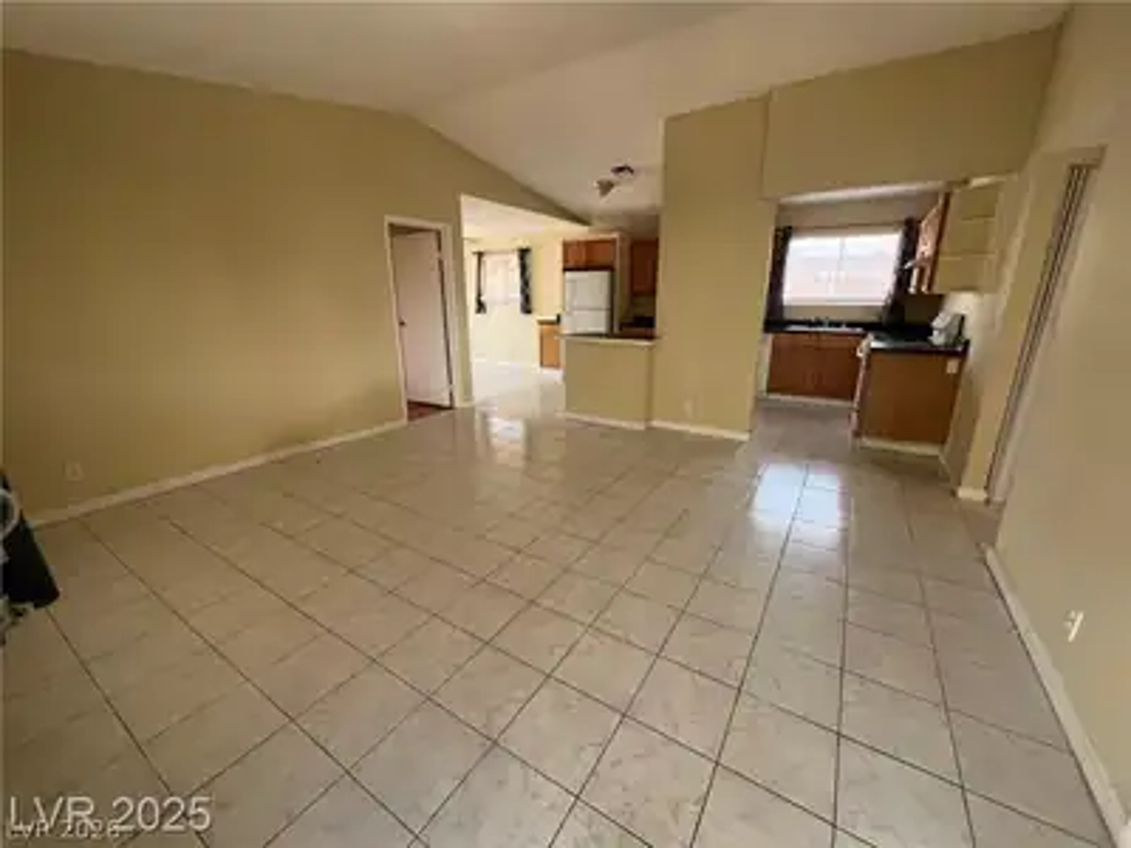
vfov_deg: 89.9
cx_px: 566
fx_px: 425
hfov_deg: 106.2
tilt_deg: -16.3
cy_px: 424
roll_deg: +0.7
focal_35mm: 13
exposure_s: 1/99
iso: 100
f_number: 1.8
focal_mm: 1.57
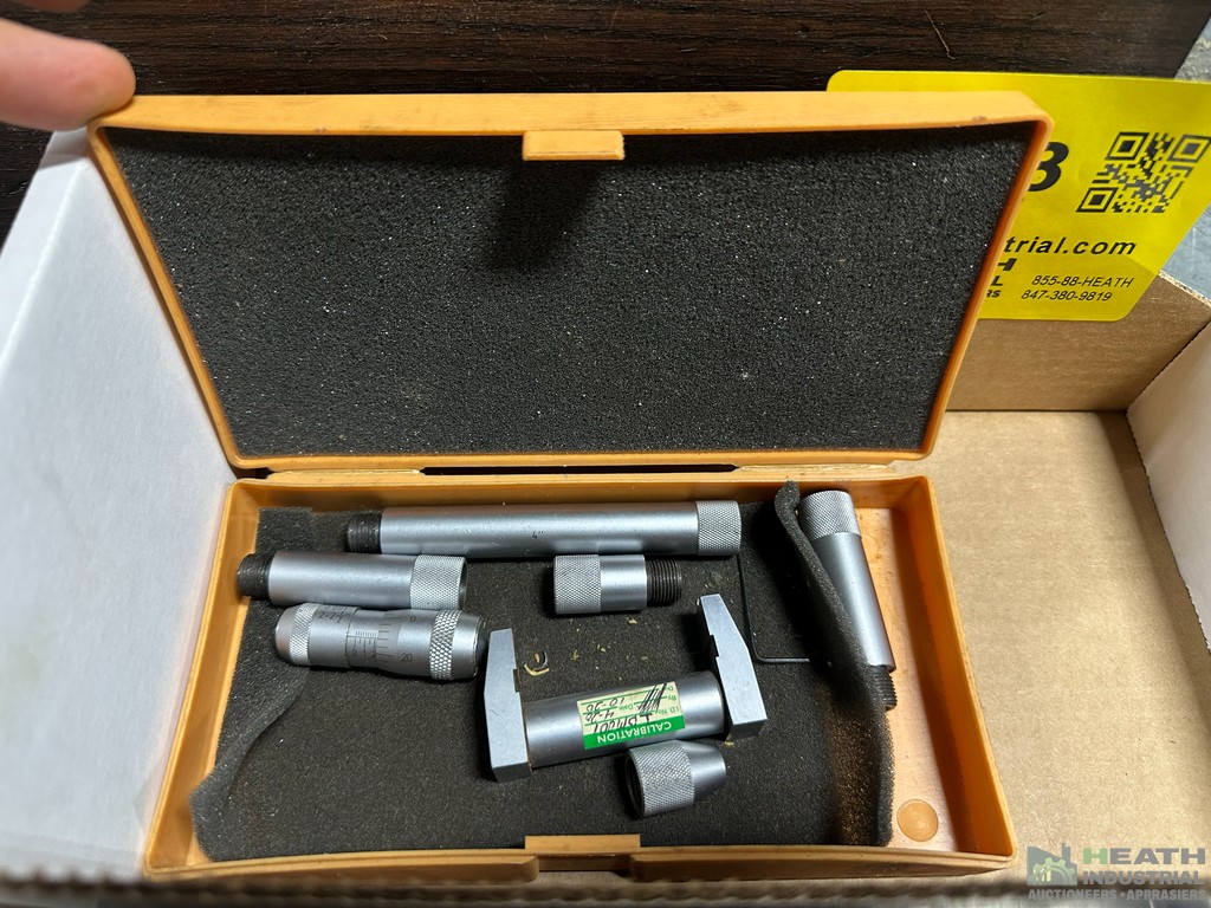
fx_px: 840
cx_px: 606
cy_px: 454
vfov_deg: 56.8
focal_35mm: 24
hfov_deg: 71.6
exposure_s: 1/60
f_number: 1.78
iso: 200
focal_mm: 6.86
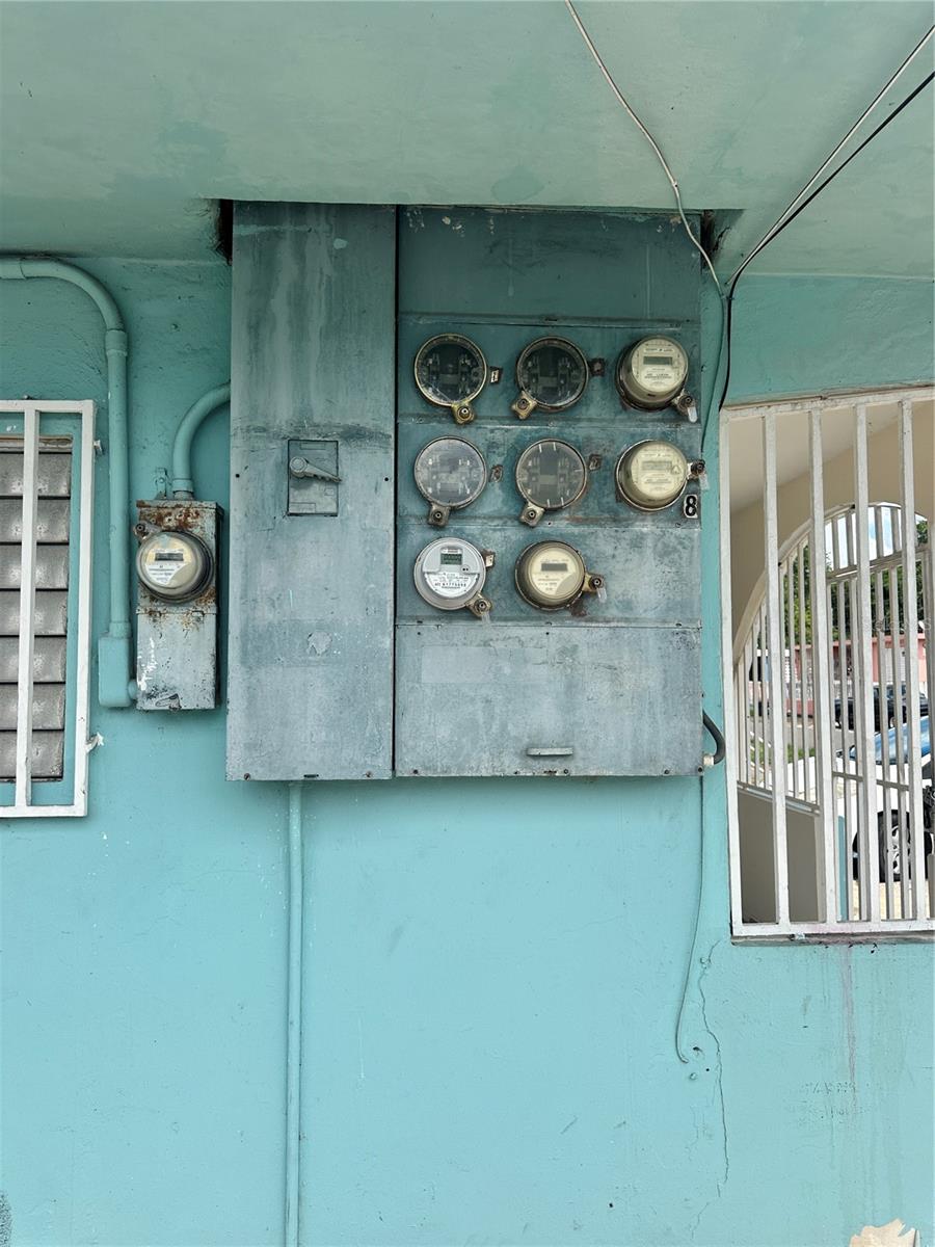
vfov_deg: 71.6
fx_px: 864
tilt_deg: +4.7
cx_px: 468
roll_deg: -0.3
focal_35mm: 24
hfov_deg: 56.8
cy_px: 624
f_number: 1.78
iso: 80
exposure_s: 1/2591
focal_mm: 6.86
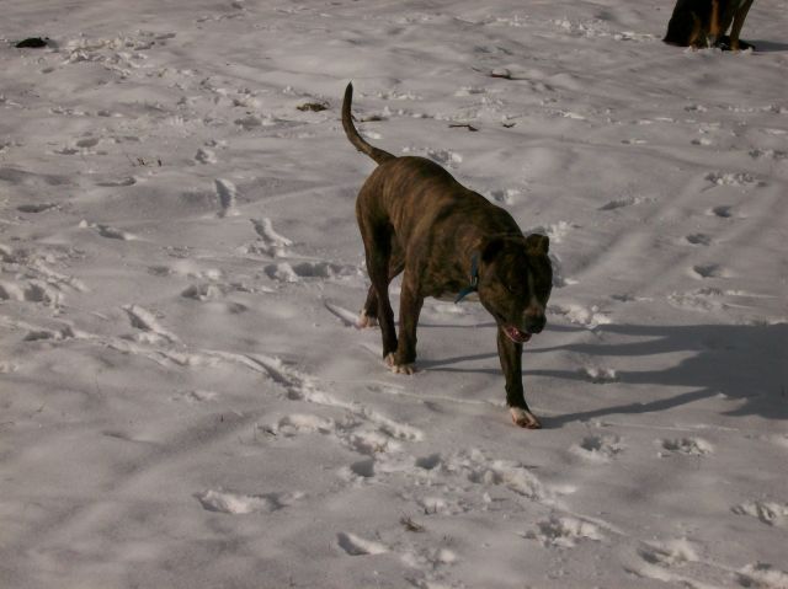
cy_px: 294
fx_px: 2457
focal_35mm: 108
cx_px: 394
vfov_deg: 13.7
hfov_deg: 18.2
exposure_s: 1/1401
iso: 80
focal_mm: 18
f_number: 8.5
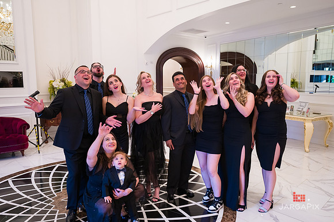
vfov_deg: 47.5
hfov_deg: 66.9
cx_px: 169
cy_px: 110
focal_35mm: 27
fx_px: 253
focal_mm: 26.5
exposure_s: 1/200
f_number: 3.2
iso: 1600
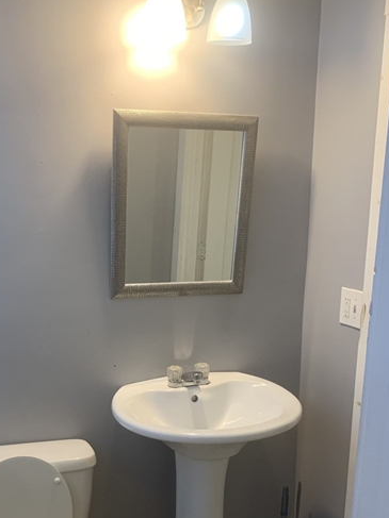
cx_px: 128
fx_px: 615
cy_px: 354
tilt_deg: -15.4
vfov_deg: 45.0
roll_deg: +1.0
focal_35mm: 41
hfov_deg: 34.8
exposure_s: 1/60
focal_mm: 4.25
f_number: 1.8
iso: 200
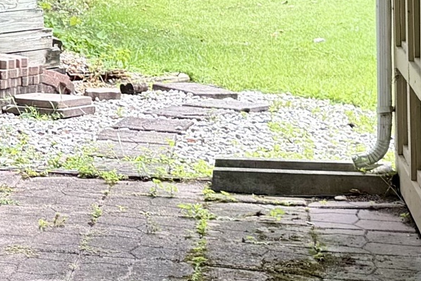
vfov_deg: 10.2
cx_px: -243
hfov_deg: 14.5
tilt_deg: -0.1
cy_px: -122
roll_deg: +1.6
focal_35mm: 130
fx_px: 1520
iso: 80
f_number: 1.78
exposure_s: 1/428
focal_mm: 6.76
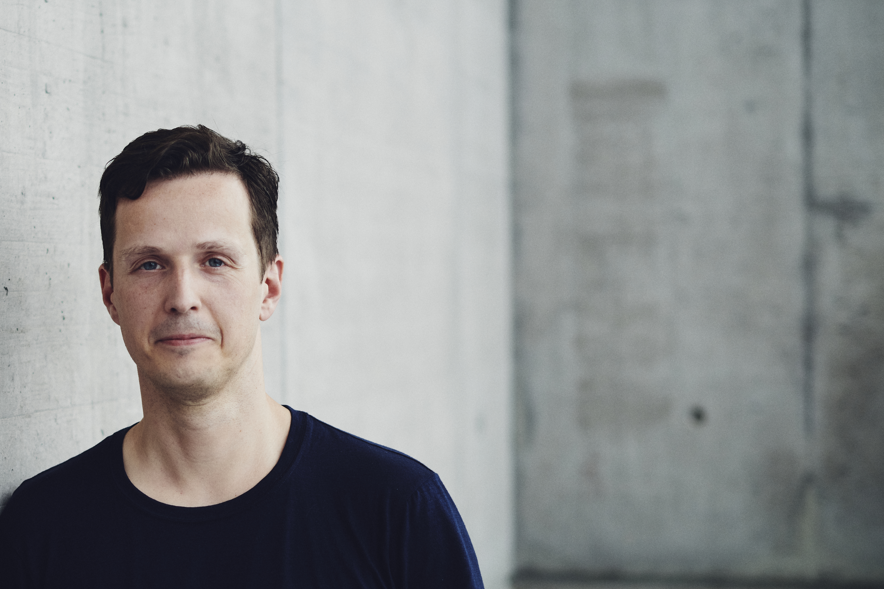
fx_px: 1964
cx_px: 207
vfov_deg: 17.0
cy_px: 405
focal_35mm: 80
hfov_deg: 25.0
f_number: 2.2
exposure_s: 1/320
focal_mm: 50
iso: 125
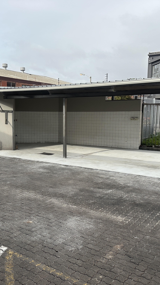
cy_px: 142
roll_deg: -0.1
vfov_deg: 56.6
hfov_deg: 33.6
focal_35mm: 35
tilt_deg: -5.9
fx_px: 264
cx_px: 63
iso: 80
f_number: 1.78
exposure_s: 1/3247
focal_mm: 6.86
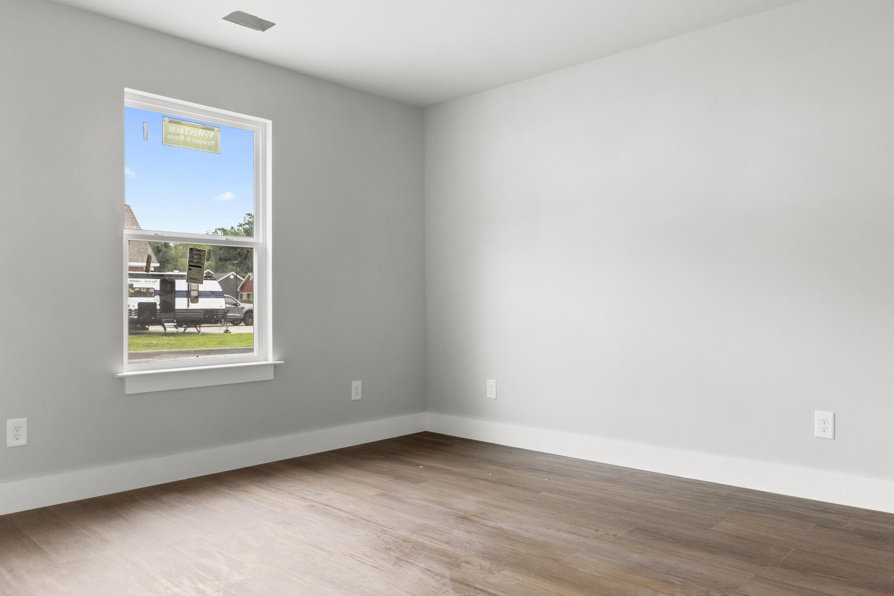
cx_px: 464
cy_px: 284
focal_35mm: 26
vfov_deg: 49.5
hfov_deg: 69.4
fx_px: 646
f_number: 9
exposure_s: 1/3
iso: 250
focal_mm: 16
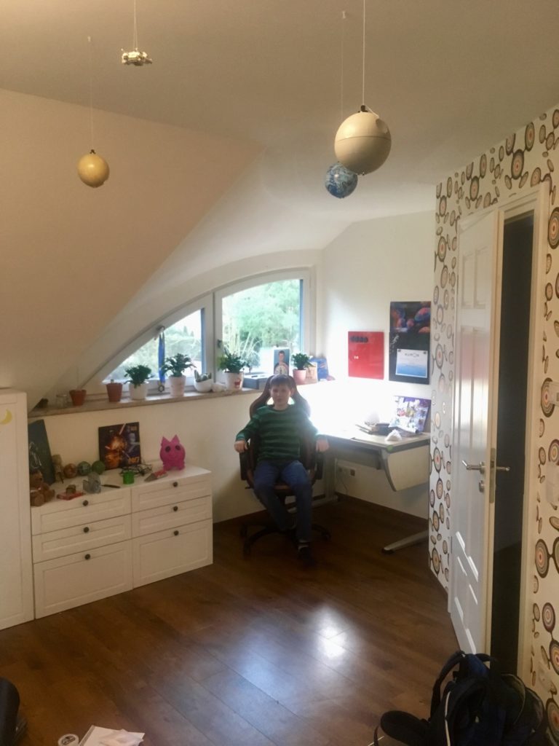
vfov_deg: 61.7
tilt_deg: -7.1
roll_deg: +0.3
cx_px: 280
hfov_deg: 48.2
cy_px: 373
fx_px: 624
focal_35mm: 29
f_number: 2.2
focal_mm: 4.15
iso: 200
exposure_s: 1/25
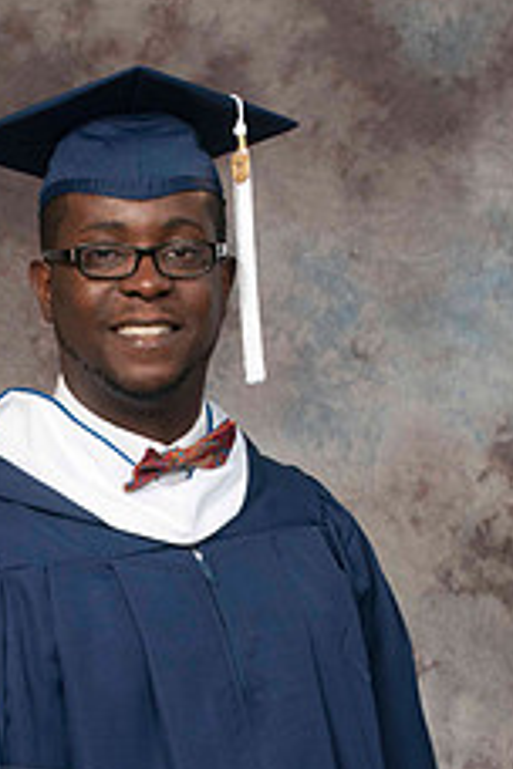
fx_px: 2779
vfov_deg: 15.6
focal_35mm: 130
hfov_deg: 10.5
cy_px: 658
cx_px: 133
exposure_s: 1/125
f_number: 5.6
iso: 200
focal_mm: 44
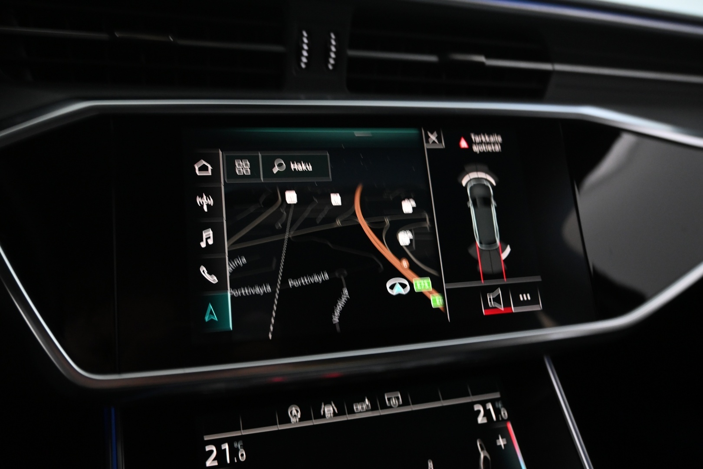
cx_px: 352
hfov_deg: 63.2
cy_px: 234
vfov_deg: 44.6
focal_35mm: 29
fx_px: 571
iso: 2000
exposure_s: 1/30
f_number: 3.8
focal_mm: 19.5
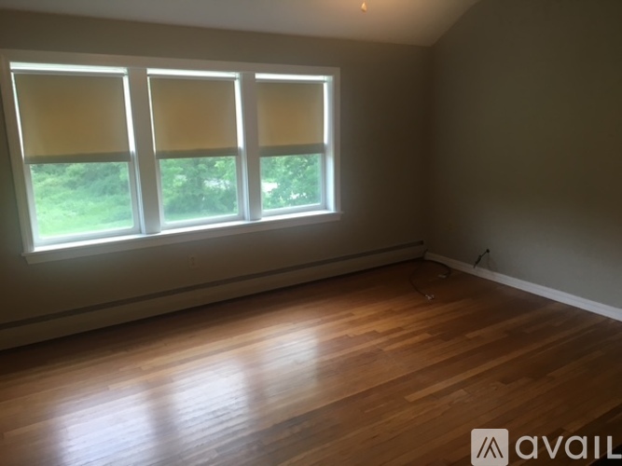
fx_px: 521
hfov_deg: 61.7
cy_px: 233
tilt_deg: -13.5
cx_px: 311
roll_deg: -0.9
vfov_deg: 48.2
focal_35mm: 29
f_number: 2.2
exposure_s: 1/30
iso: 25
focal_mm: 4.15
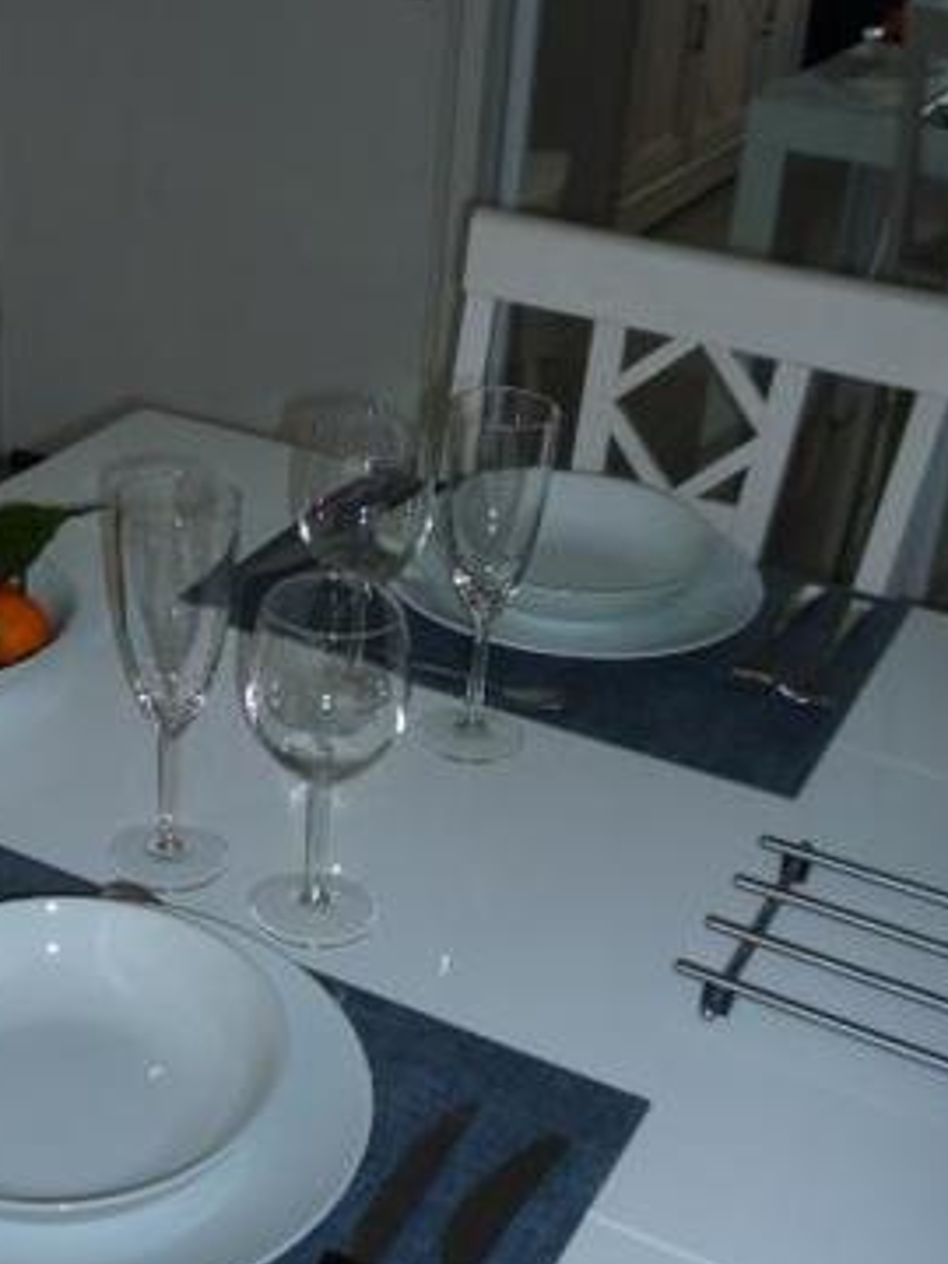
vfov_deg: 38.2
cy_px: 653
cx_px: 260
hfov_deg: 28.8
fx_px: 1826
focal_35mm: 50
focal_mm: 5.2
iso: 100
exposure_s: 1/30
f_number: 3.3
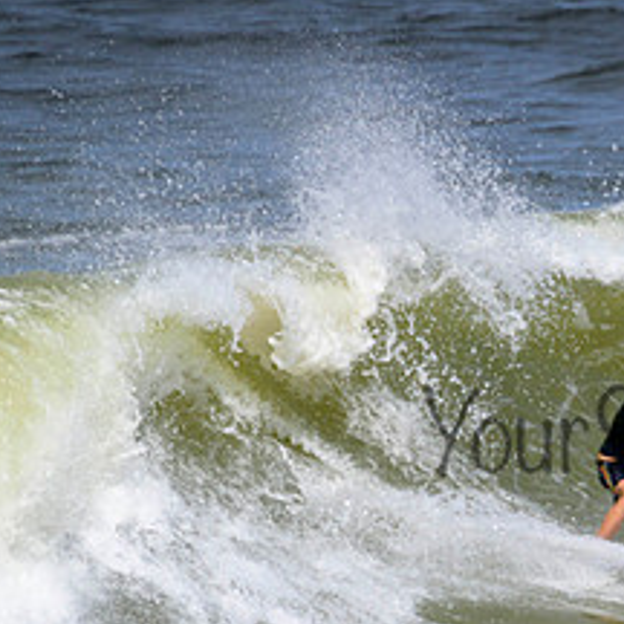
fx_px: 37261
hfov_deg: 1.0
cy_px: 406
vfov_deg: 1.0
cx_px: 722
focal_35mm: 1827
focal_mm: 800
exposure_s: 1/2000
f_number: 11
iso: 500
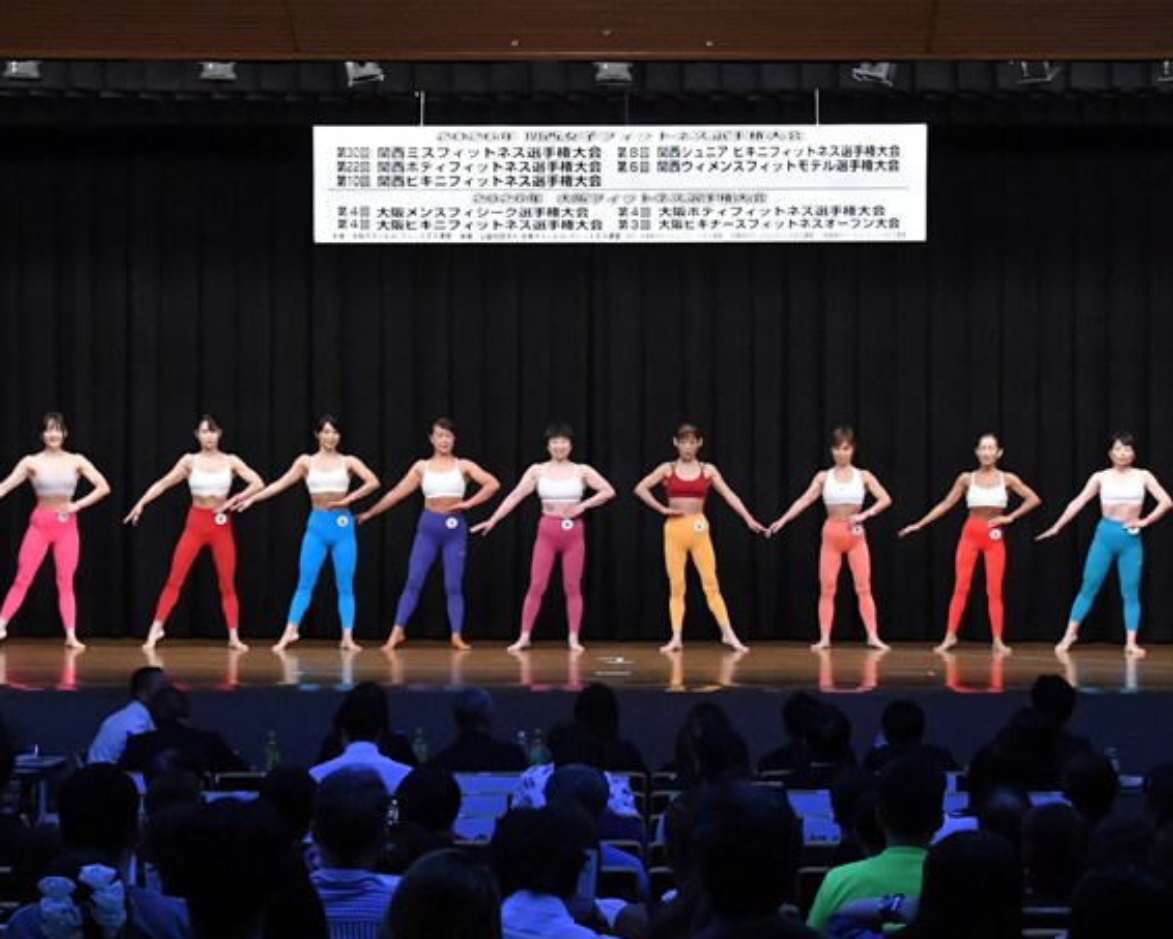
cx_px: 631
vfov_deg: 17.9
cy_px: 500
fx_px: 2986
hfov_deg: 22.2
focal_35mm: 86
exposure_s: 1/400
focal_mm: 45
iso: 6400
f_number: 5.6
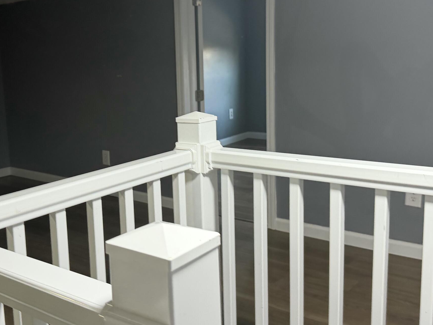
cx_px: 171
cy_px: 132
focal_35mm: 42
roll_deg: +1.5
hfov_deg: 44.5
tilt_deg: -7.6
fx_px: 525
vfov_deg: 34.3
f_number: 1.78
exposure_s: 1/60
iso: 200
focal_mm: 6.76
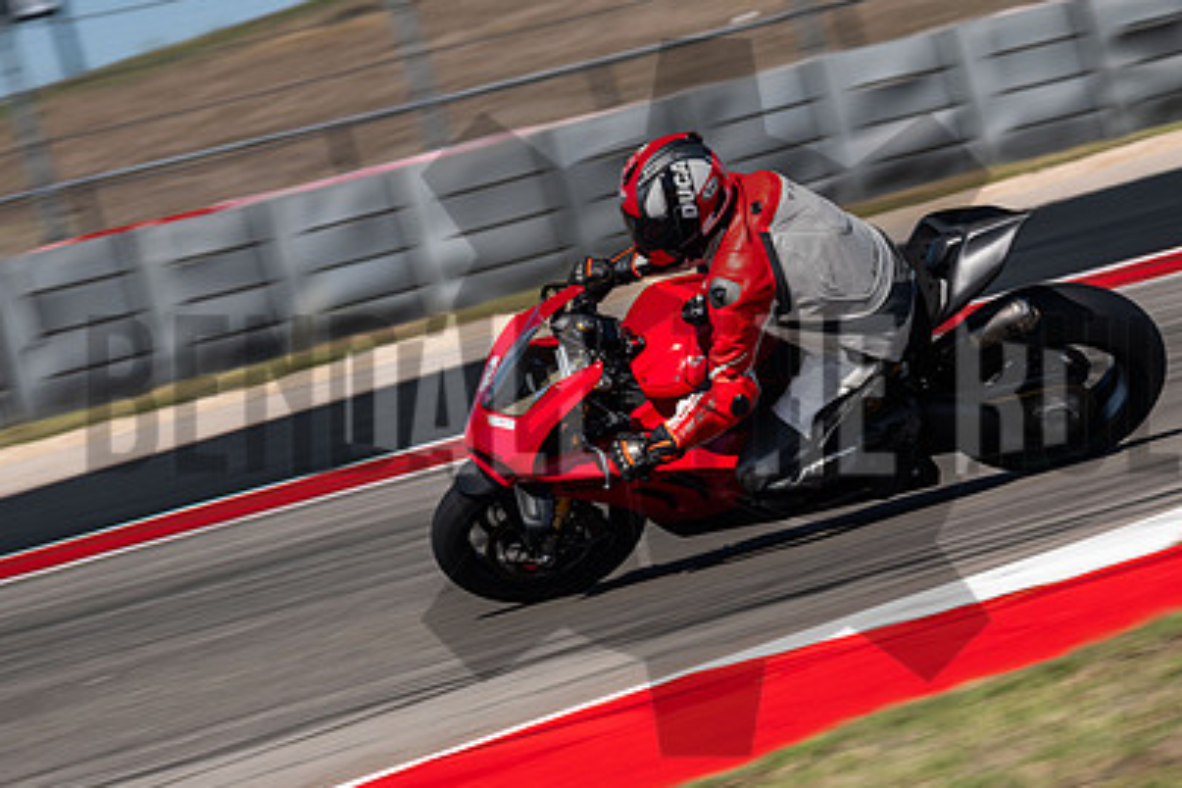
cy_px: 398
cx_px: 706
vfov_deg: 4.5
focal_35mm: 303
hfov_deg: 6.8
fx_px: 9948
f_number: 7.1
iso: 160
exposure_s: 1/200
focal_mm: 140
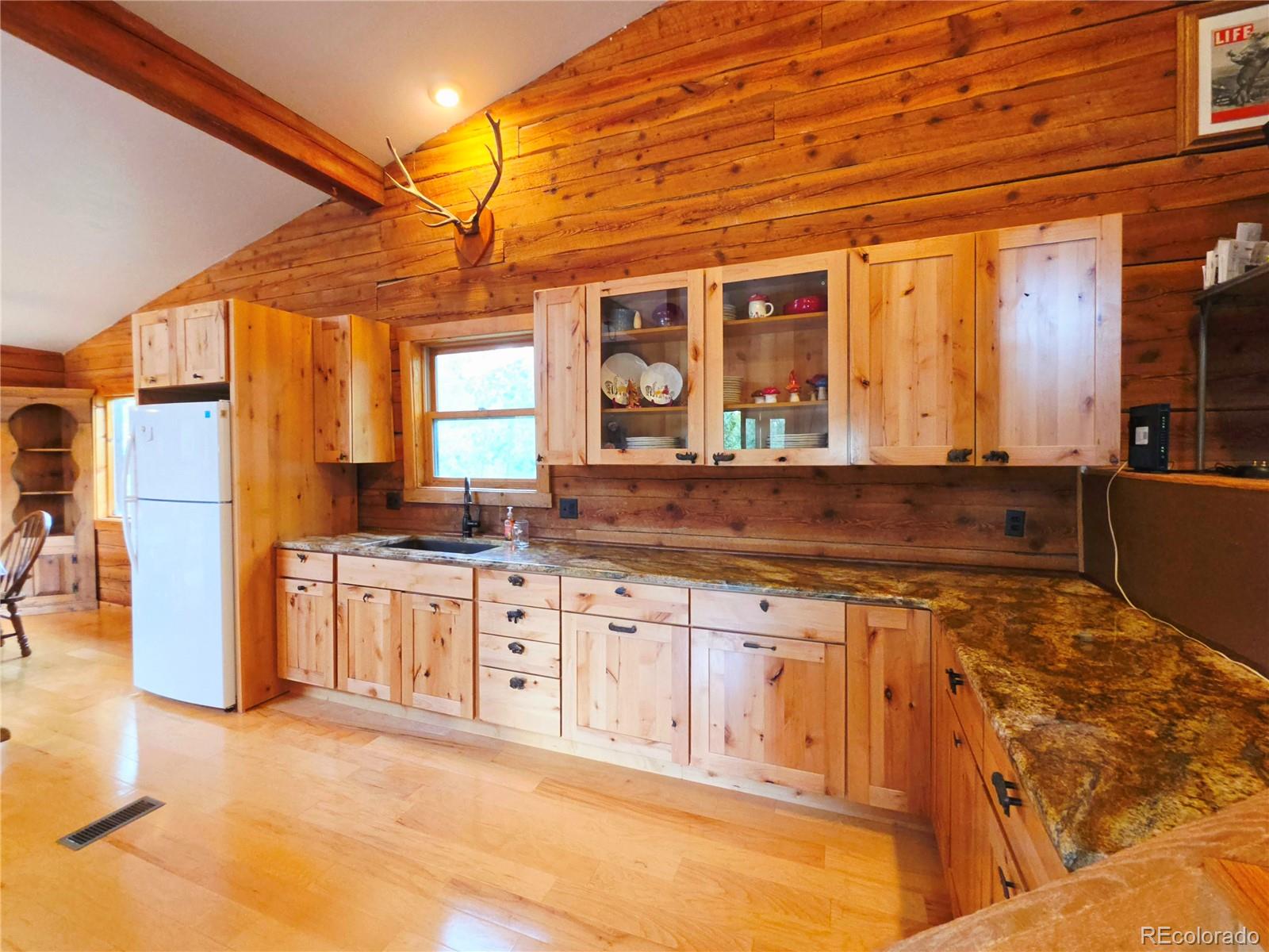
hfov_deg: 106.2
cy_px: 476
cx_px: 634
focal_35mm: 13
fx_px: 477
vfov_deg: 89.9
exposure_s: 1/60.2
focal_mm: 2.2
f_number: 1.9
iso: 160
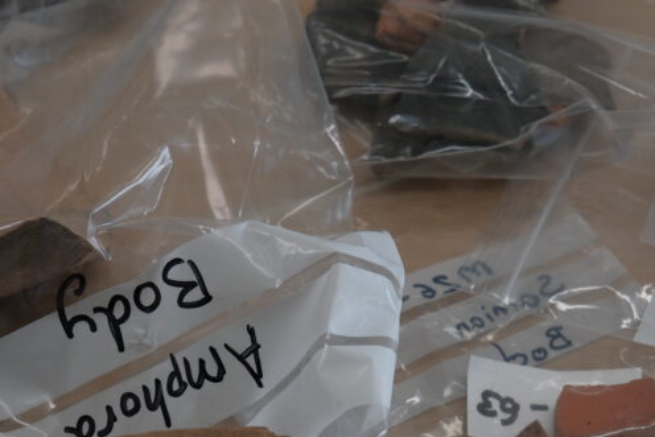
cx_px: 273
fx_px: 2402
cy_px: 442
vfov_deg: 10.3
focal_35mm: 132
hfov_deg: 15.5
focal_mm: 42.9
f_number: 5
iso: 400
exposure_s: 1/120
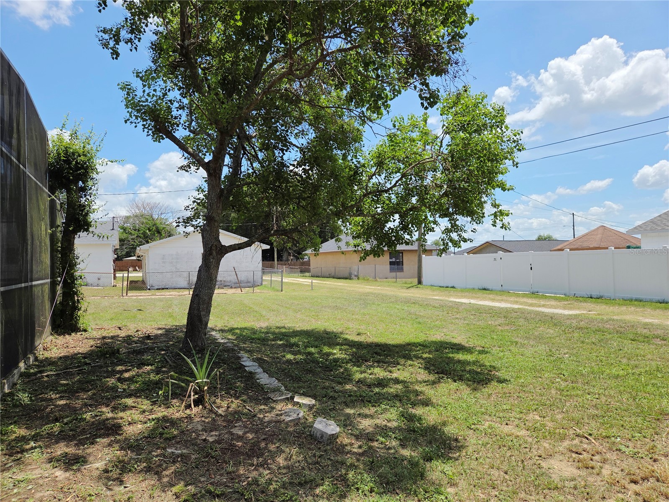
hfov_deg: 73.9
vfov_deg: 58.9
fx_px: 445
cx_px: 334
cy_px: 251
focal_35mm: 23
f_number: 1.8
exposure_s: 1/5129
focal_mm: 5.4
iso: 80
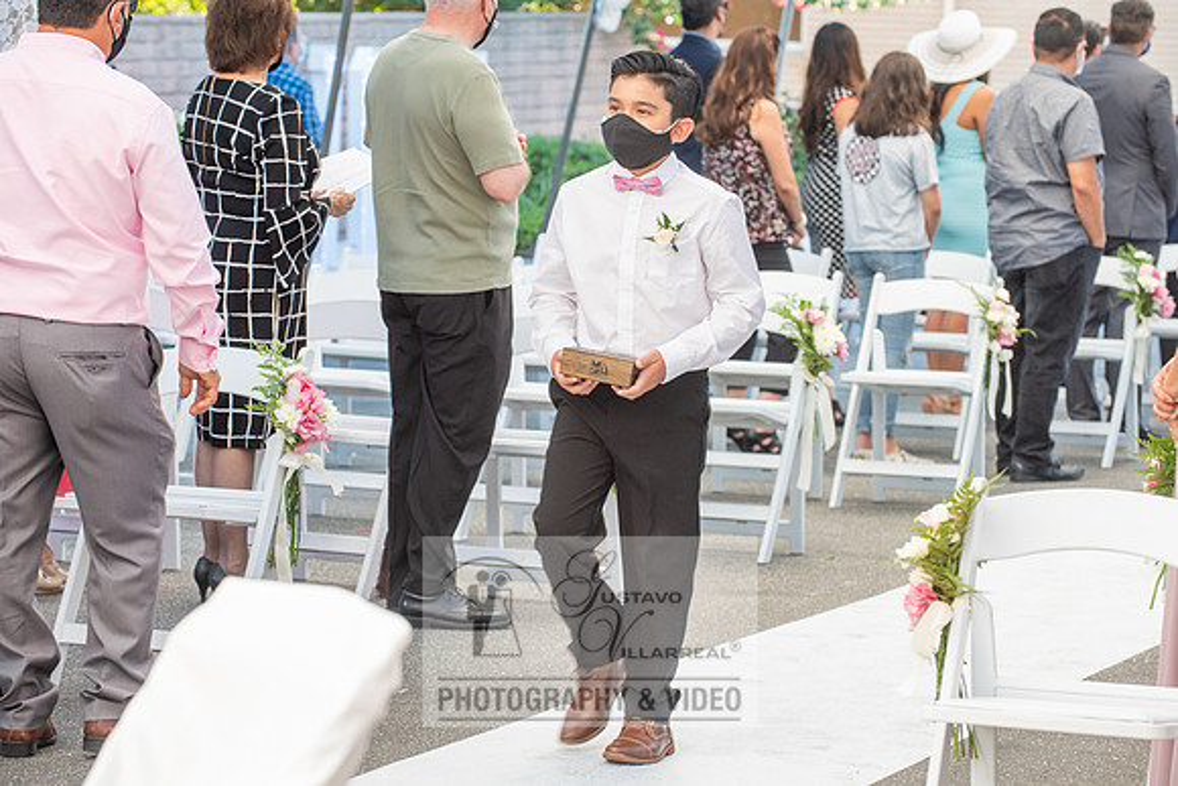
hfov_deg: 14.8
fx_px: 4526
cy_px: 393
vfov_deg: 9.9
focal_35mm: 138
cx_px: 589
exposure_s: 1/125
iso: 640
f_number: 5.6
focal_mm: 125
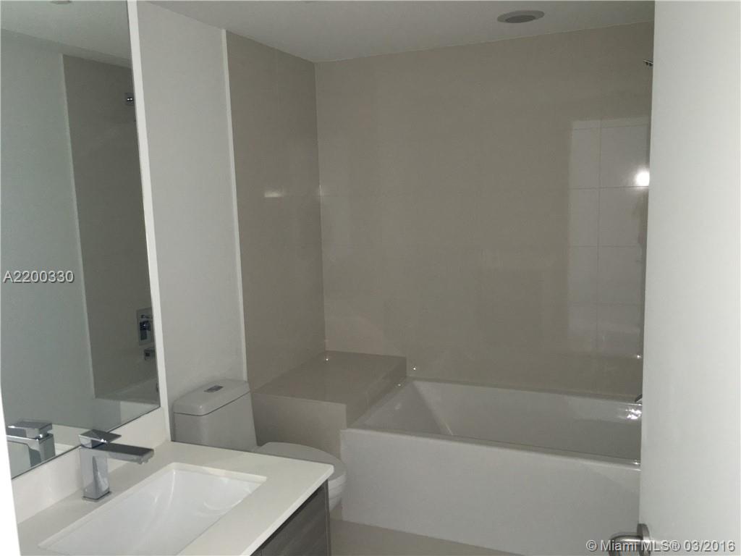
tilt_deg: -7.1
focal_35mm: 29
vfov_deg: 48.2
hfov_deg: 61.7
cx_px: 370
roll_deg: +2.1
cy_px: 278
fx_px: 621
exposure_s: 1/20
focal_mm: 4.15
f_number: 2.2
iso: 80
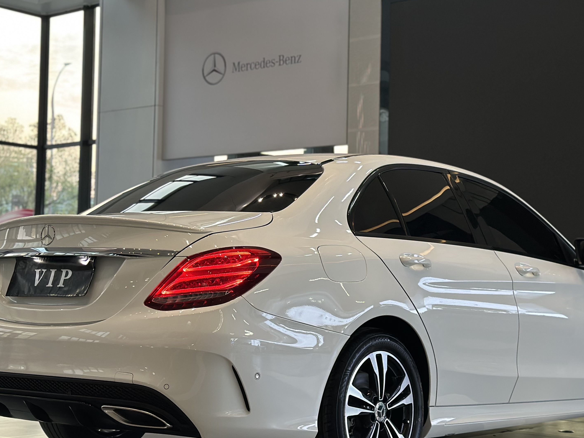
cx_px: 300
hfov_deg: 28.6
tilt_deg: +4.4
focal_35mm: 68
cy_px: 194
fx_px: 1147
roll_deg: -1.3
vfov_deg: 21.6
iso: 125
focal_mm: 6.86
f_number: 1.78
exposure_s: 1/50
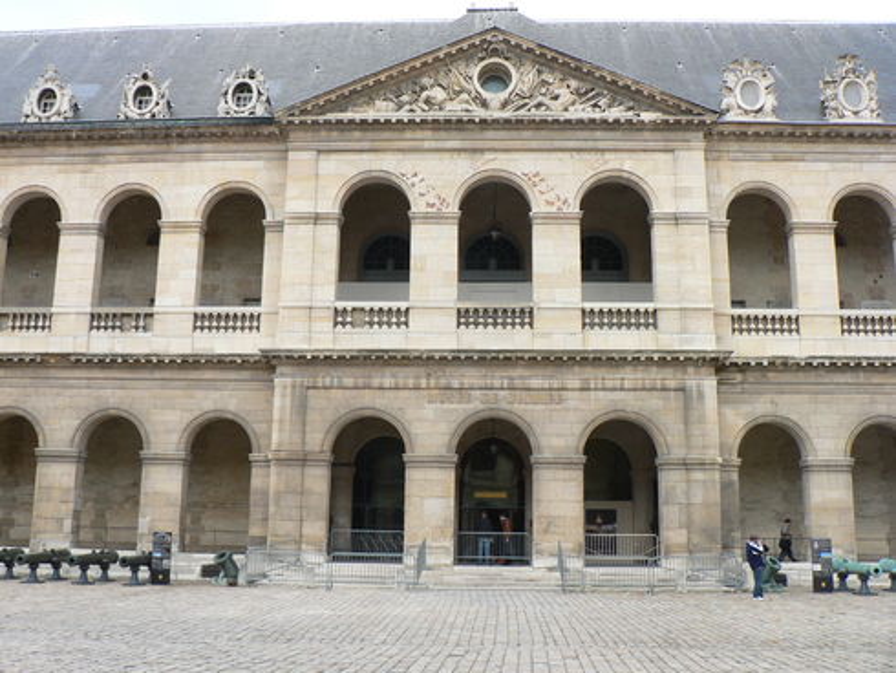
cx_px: 448
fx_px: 906
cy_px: 336
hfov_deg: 52.6
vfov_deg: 40.7
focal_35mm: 35
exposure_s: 1/80
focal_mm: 6
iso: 64
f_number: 3.6
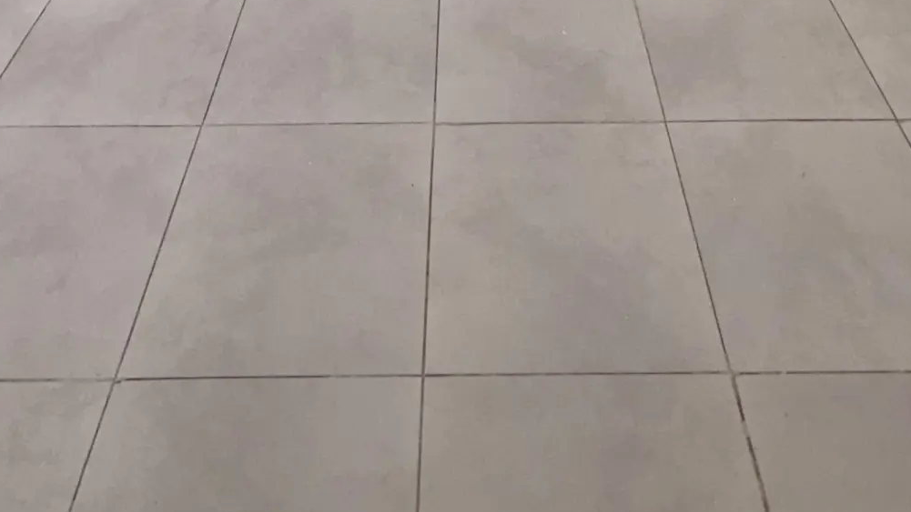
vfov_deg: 18.7
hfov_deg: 51.6
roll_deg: +0.2
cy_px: -523
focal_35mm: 39
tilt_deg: -7.7
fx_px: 942
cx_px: 469
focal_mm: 2.22
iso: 32
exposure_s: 1/122
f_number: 2.2
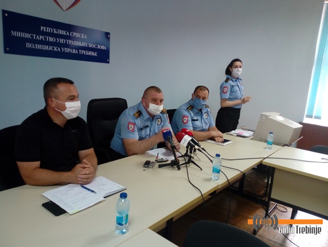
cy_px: 124
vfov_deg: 51.4
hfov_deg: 65.3
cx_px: 164
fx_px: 256
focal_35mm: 27
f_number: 2
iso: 220
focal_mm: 3.5
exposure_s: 1/33.3
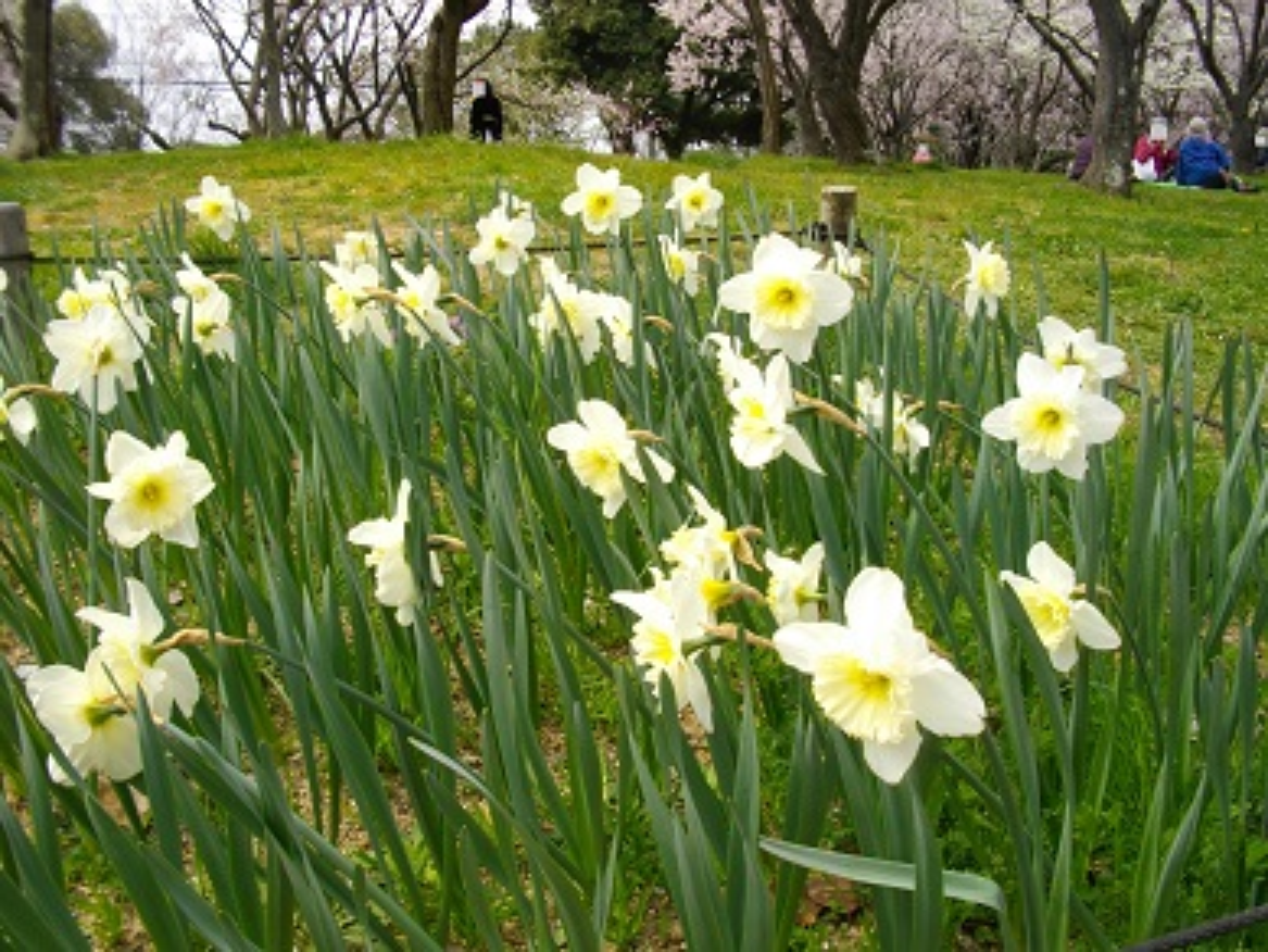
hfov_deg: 56.8
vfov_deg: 44.2
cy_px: 476
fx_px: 1173
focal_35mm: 32
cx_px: 634
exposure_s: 1/200
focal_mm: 5.7
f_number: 5.5
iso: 100
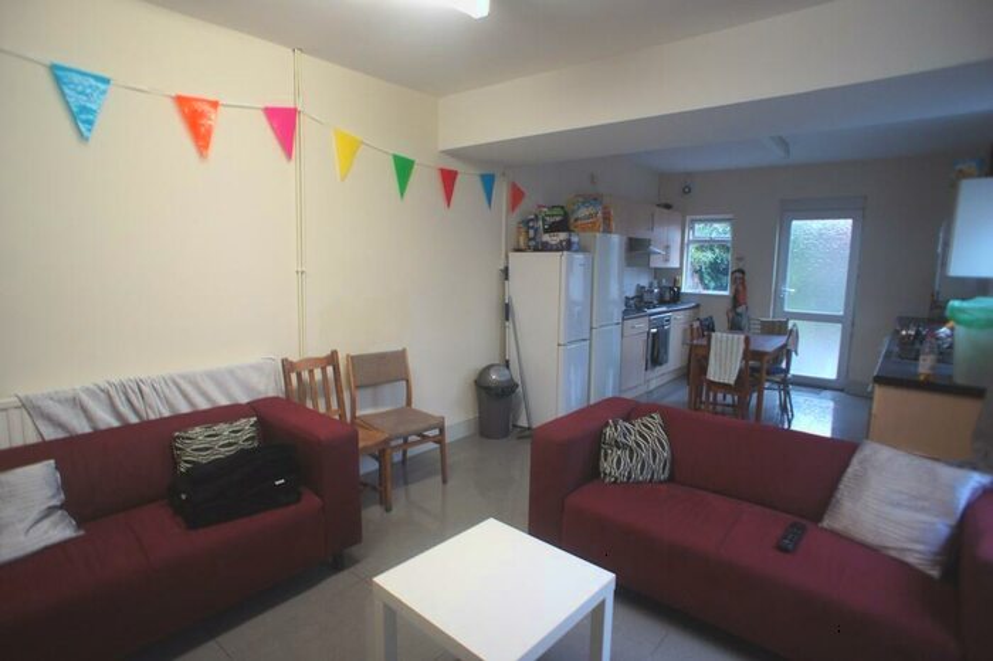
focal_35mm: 24
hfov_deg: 73.8
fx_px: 662
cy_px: 330
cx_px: 496
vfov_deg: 53.1
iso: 400
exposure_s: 1/30
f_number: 2.8
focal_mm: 16
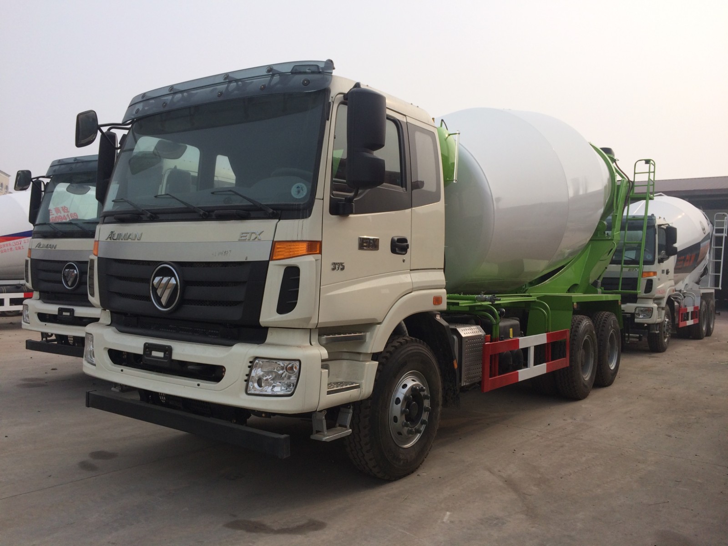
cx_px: 364
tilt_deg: -0.3
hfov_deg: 61.7
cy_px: 273
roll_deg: -1.7
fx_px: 610
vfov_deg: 48.2
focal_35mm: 29
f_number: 2.2
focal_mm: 4.15
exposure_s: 1/1642
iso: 32
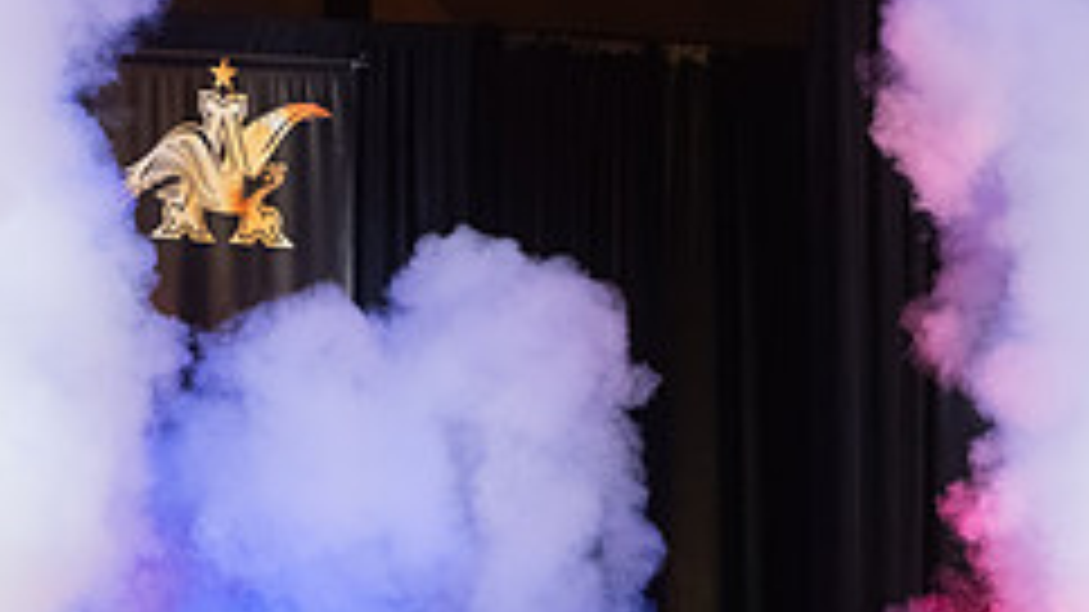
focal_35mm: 286
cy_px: 488
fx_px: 8257
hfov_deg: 7.5
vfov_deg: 4.2
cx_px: 324
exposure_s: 1/200
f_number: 2.8
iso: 2500
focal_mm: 112
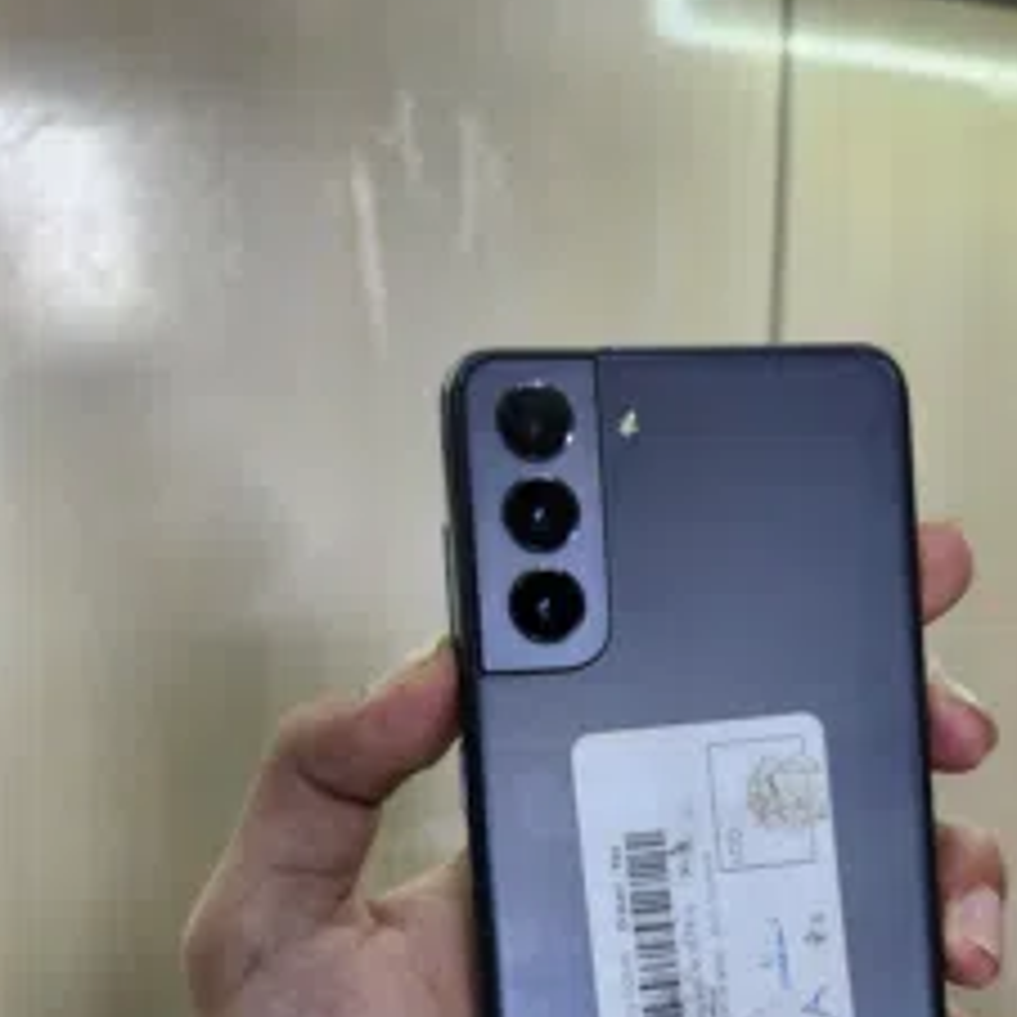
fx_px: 1197
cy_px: 828
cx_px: 594
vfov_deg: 43.7
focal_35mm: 36
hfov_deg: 45.9
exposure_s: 1/120
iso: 125
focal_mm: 5.54
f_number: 1.8
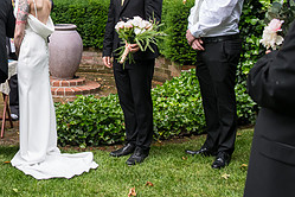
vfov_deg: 23.4
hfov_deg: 32.9
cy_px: 10
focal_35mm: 56
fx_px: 459
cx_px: 4
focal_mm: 24
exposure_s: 1/400
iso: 1000
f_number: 4
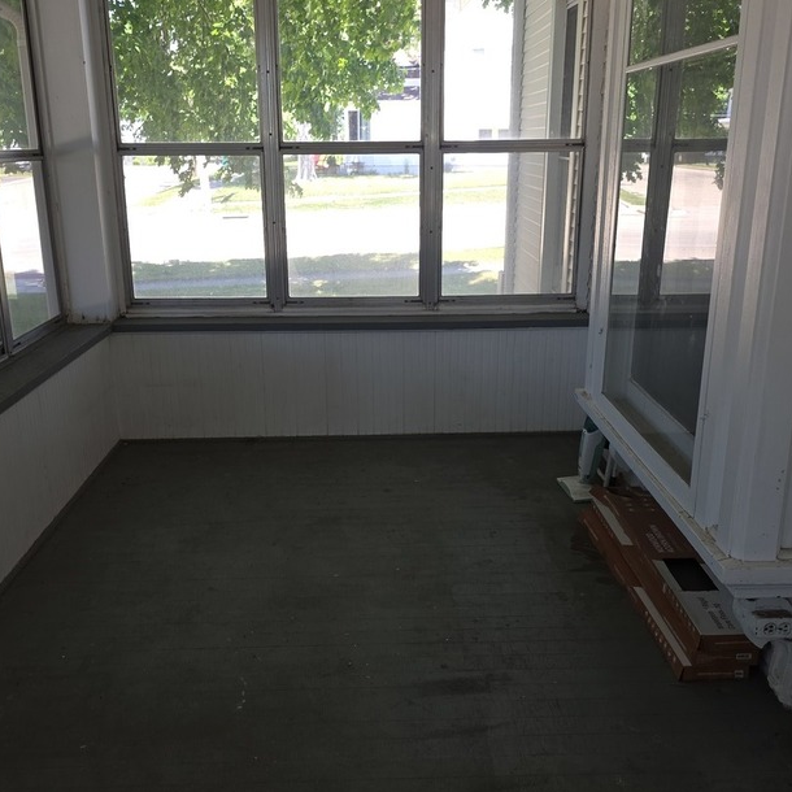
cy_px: 451
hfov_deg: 46.0
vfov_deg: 45.9
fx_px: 932
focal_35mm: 36
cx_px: 387
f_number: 1.7
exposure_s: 1/60
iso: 12
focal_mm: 6.3
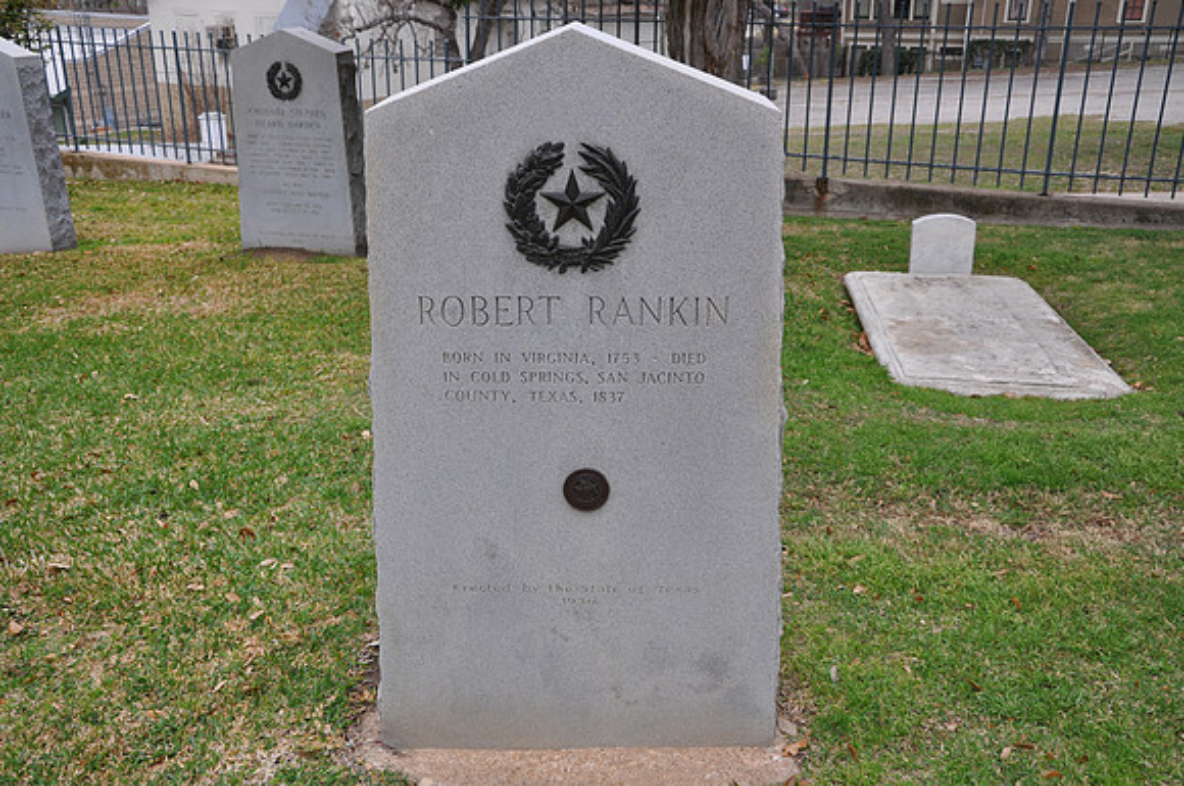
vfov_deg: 36.8
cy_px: 393
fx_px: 1182
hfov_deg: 53.2
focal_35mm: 36
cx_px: 592
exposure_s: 1/160
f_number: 6.3
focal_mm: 24
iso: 200
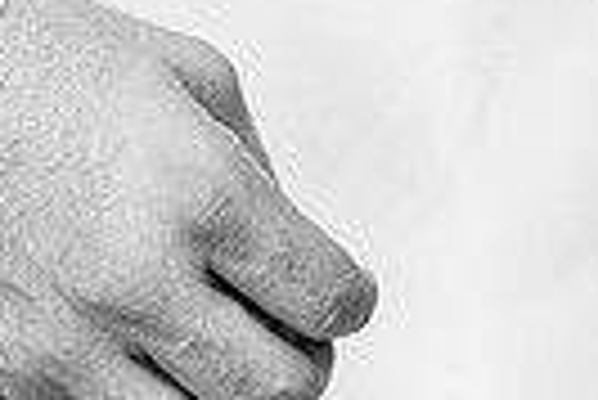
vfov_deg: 3.7
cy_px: -169
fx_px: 6169
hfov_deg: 5.5
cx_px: 562
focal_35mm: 371
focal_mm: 85
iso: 1000
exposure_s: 1/320
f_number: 3.2
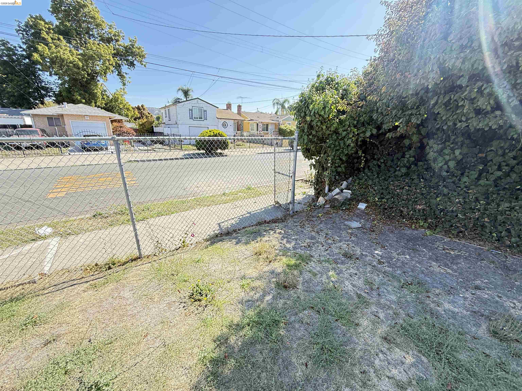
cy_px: 196
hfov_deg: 102.1
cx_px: 261
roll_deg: -2.5
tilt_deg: -15.5
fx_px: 211
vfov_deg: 85.7
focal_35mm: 14
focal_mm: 2.22
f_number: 2.2
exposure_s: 1/294
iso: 64
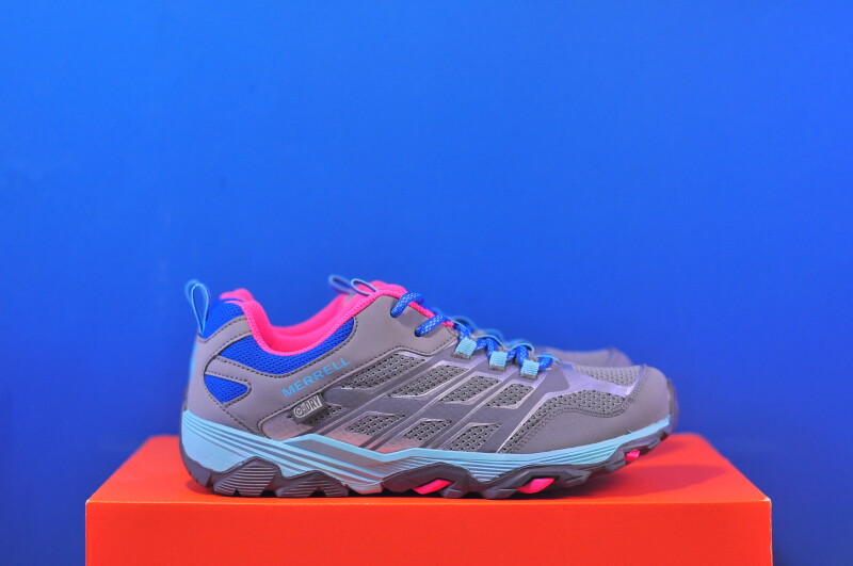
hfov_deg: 27.0
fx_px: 1775
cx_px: 426
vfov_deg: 18.1
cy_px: 283
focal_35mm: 75
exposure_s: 1/320
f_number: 2.5
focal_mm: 50
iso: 250
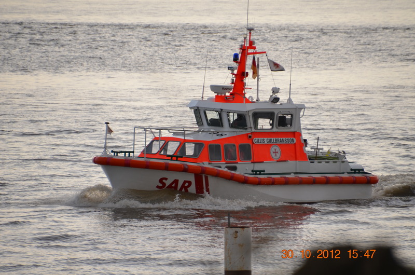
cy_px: 138
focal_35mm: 405
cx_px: 208
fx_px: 4659
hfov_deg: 5.1
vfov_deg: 3.4
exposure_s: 1/800
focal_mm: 270
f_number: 7.1
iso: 200
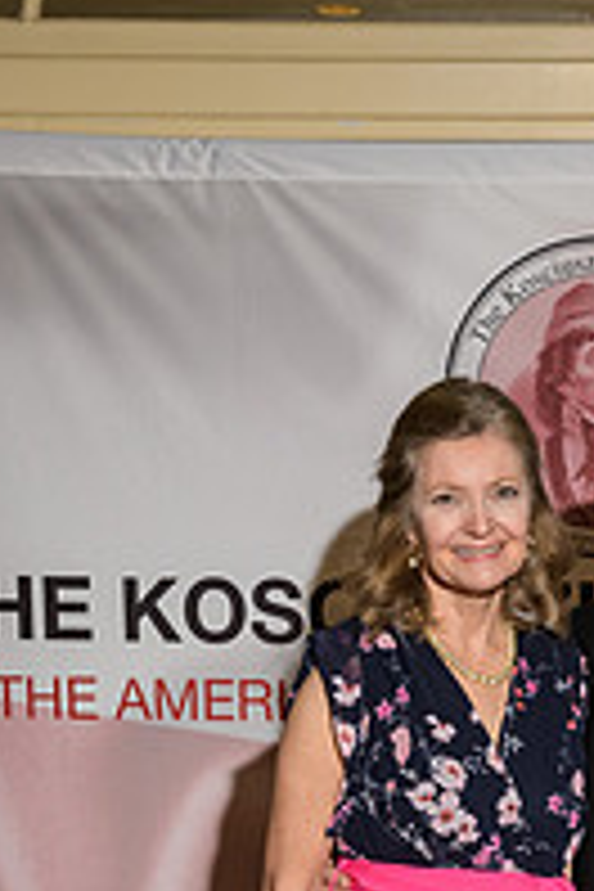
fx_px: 2475
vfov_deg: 19.7
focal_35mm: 100
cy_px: 940
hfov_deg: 13.6
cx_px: 544
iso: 800
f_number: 5
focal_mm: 44
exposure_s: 1/100
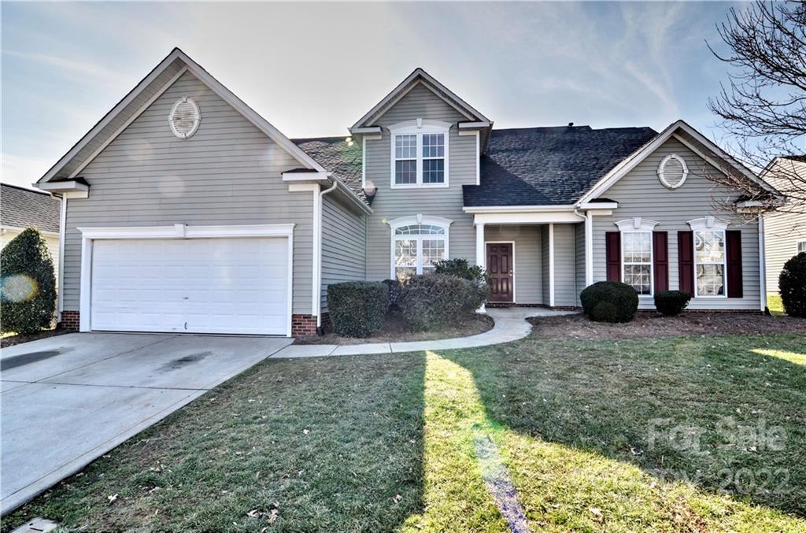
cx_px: 403
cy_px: 266
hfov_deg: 95.1
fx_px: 368
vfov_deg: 71.7
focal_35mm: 16
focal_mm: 11
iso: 200
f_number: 9
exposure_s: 1/50
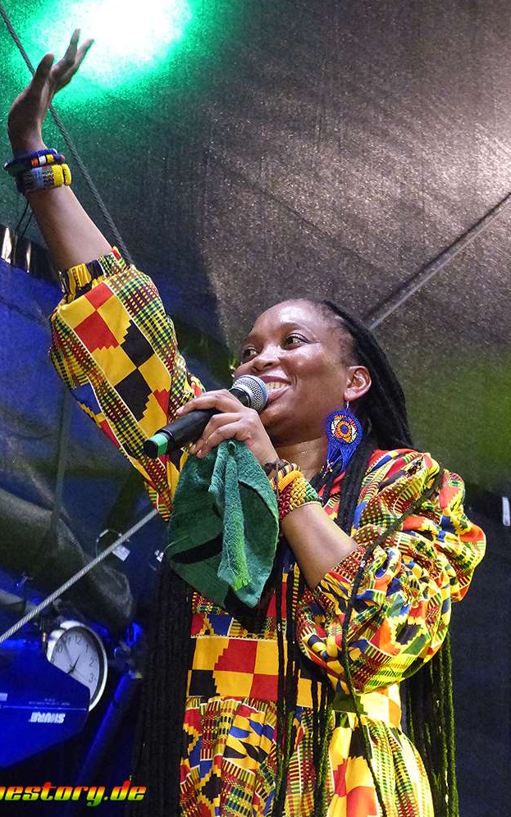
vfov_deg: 18.0
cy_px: 408
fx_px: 2583
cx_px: 208
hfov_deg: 11.3
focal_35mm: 116
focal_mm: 19.6
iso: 1600
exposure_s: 1/160
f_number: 2.8
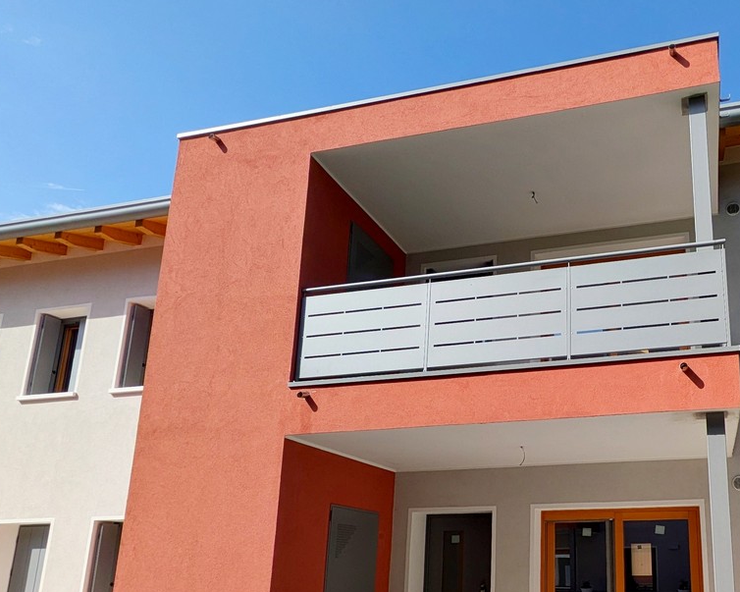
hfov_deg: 57.0
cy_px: 440
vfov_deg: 48.2
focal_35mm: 29
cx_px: 566
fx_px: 635
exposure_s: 1/2137
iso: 55
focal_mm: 1.85
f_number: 2.2
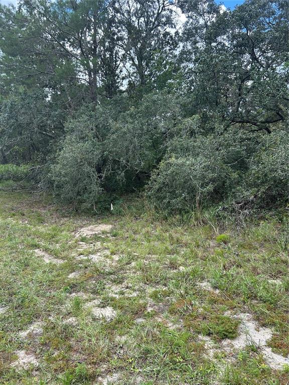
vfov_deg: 67.3
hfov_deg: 53.1
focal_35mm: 26
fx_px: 289
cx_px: 144
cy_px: 192
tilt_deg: -6.1
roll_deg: +1.6
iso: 50
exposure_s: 1/909
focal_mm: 5.7
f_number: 1.5
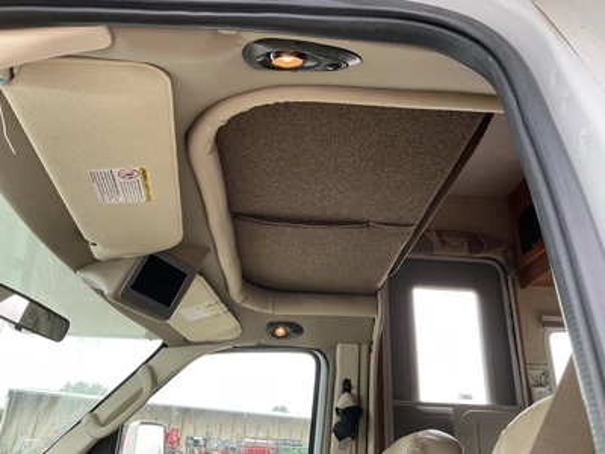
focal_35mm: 29
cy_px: 227
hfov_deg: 61.7
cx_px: 302
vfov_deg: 48.2
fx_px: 507
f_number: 1.8
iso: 32
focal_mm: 3
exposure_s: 1/122
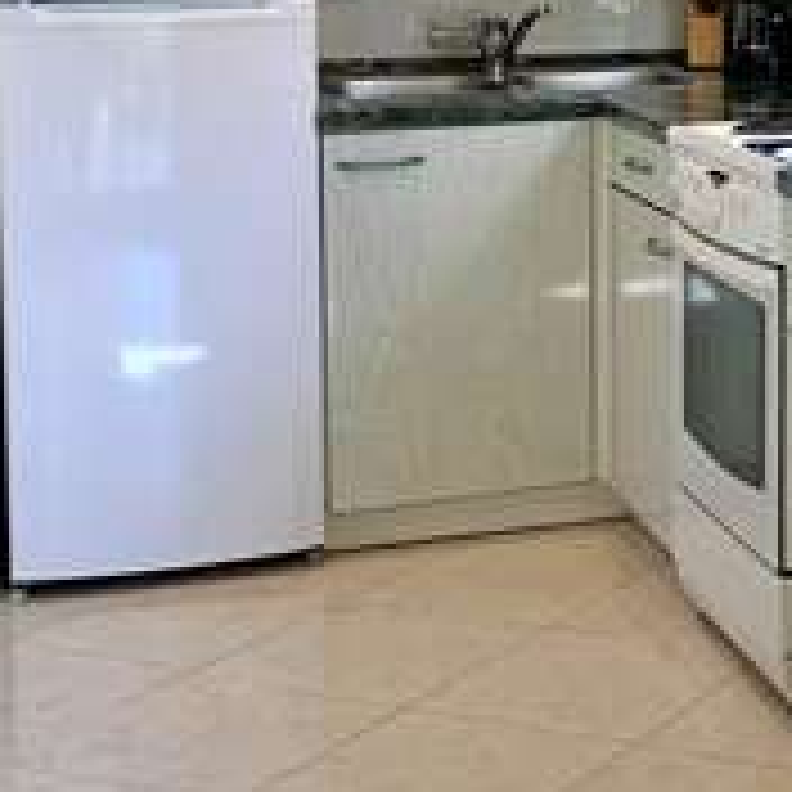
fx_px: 2304
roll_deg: -0.9
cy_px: 14
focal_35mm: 89
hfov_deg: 18.0
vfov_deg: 19.0
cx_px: 1069
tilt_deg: -2.4
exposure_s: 1/100
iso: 40
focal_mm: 4.25
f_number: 1.8
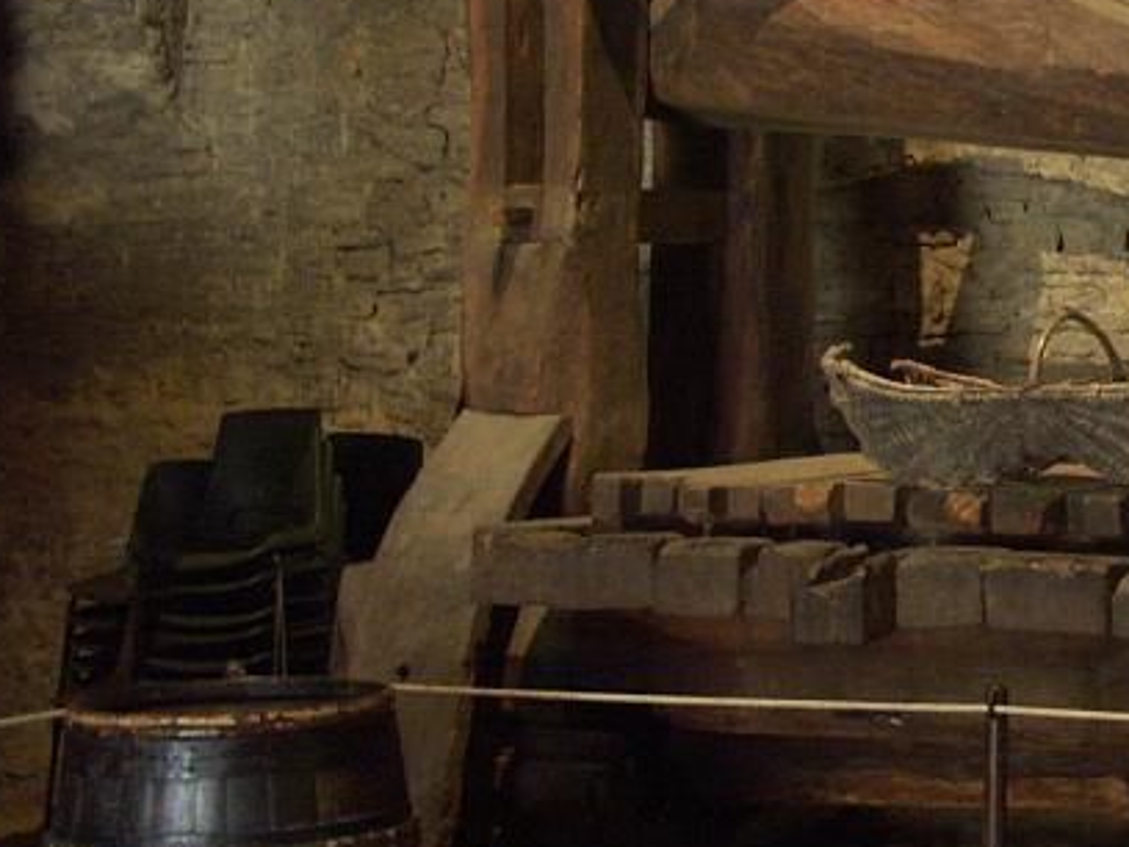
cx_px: 1289
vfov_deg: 14.3
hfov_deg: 18.3
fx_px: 3359
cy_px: 224
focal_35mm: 103
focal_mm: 10.5
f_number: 2.8
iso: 200
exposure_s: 1/2
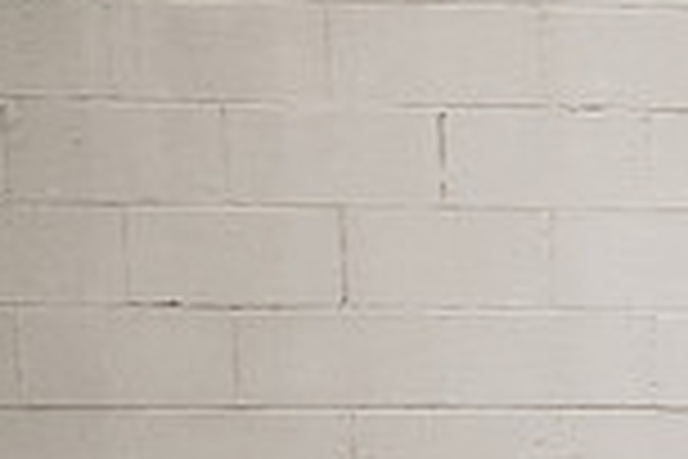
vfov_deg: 14.8
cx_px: 1277
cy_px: 448
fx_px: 1739
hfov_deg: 17.6
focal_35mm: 91
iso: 200
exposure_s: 1/320
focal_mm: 24
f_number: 2.2
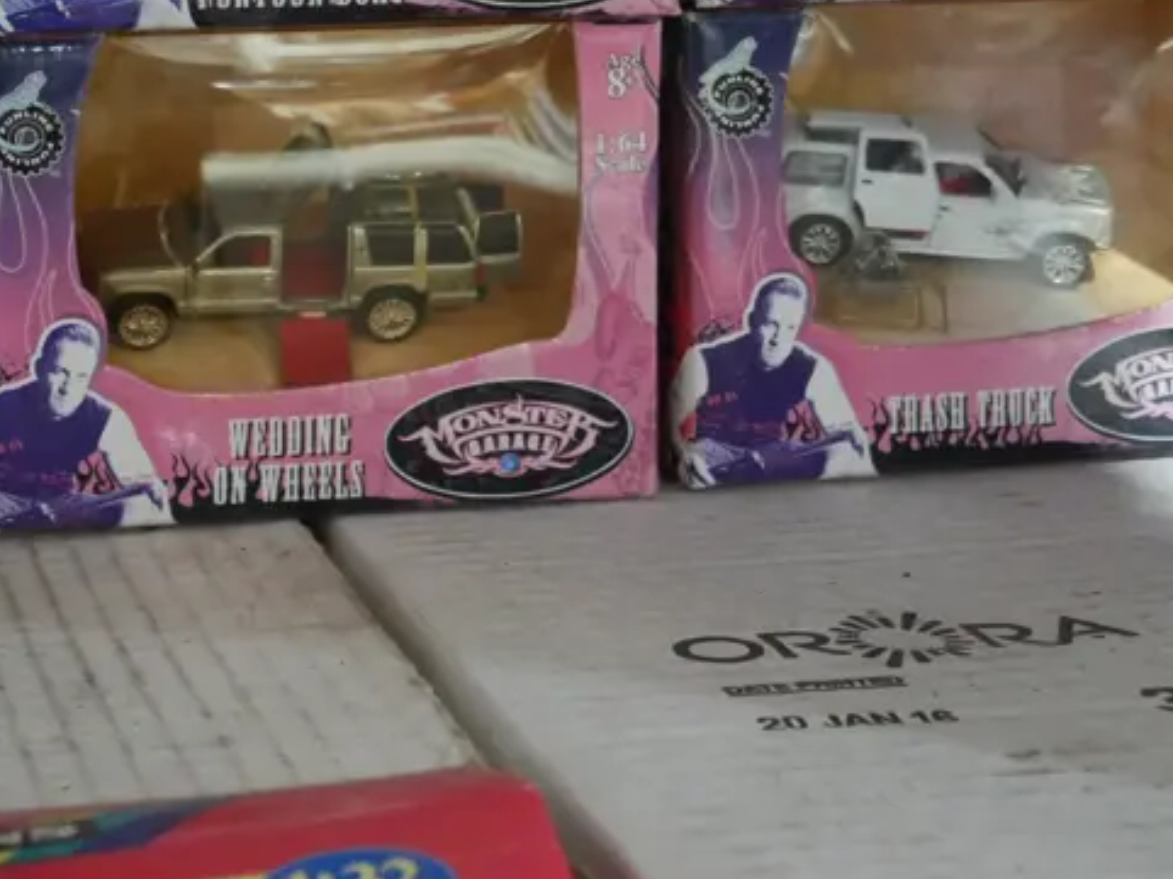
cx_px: 258
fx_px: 2879
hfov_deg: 22.8
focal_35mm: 85
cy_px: -37
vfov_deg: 16.9
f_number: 4.5
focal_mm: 20
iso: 2500
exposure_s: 1/60
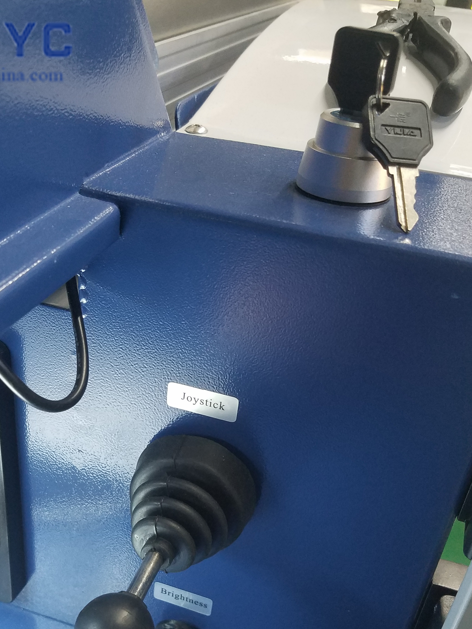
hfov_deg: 37.6
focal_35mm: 38
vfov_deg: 47.7
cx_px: 196
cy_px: 447
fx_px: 691
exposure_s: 1/33
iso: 160
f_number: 1.7
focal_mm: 4.2
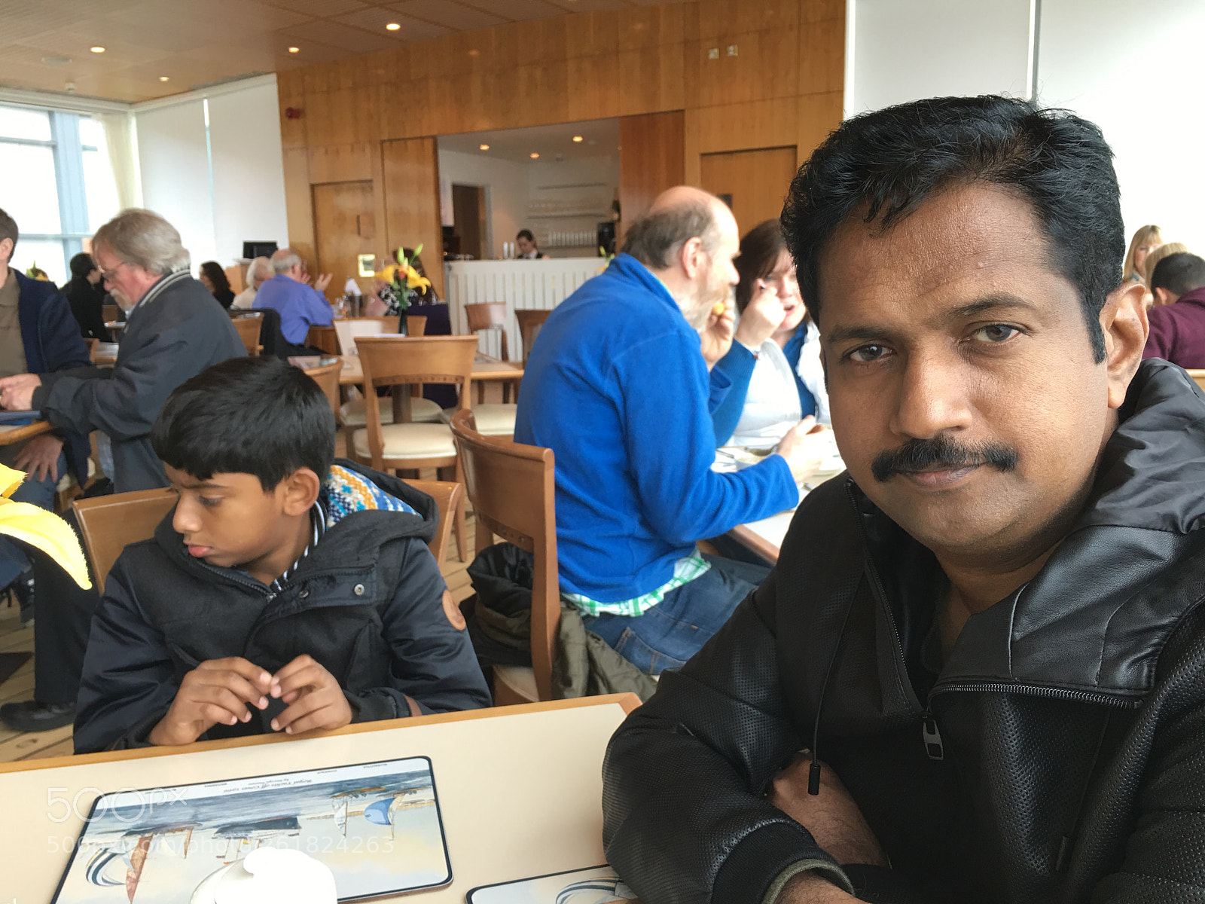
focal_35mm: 29
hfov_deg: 61.7
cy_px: 452
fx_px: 1010
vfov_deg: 48.2
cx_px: 602
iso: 25
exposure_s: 1/33
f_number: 2.2
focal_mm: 4.15
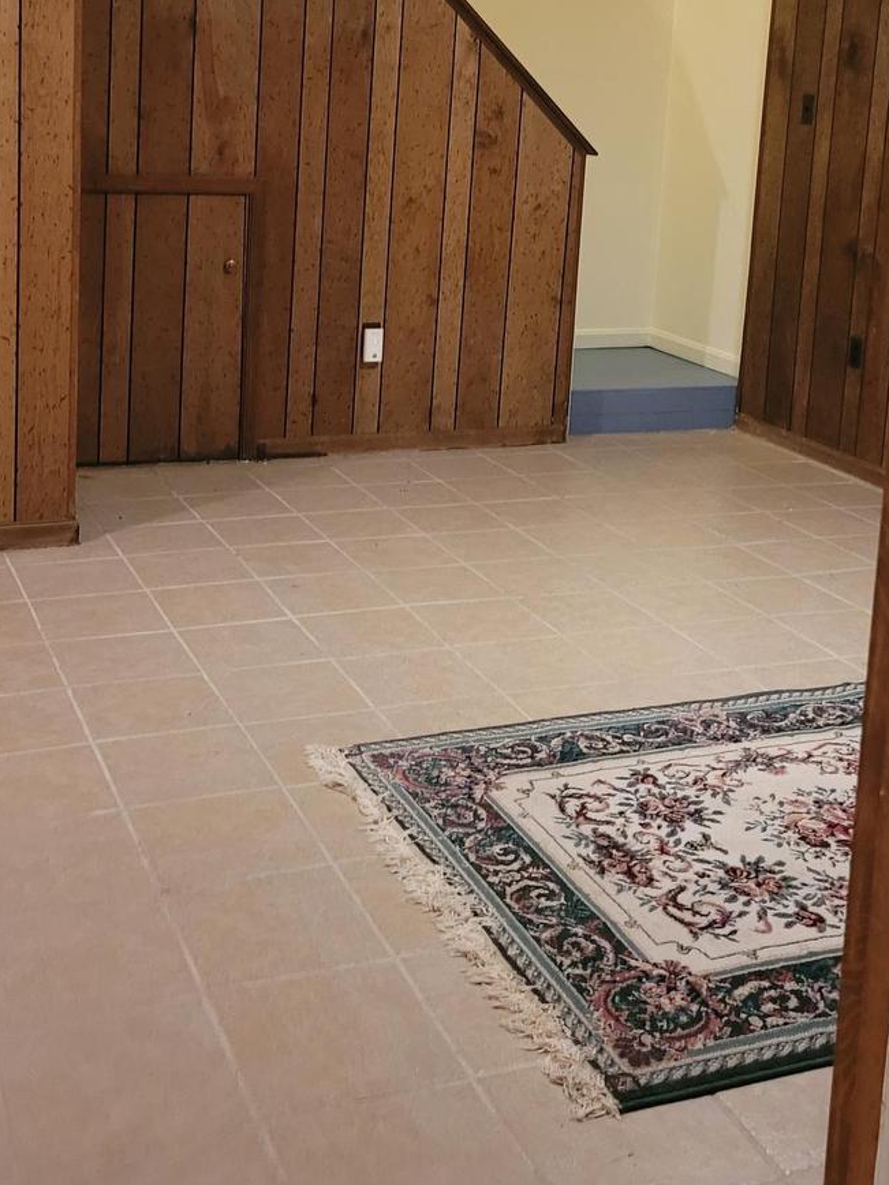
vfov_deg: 40.4
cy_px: 347
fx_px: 1575
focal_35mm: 46
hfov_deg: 31.5
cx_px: 399
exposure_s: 1/40
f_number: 1.8
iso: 640
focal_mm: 5.4
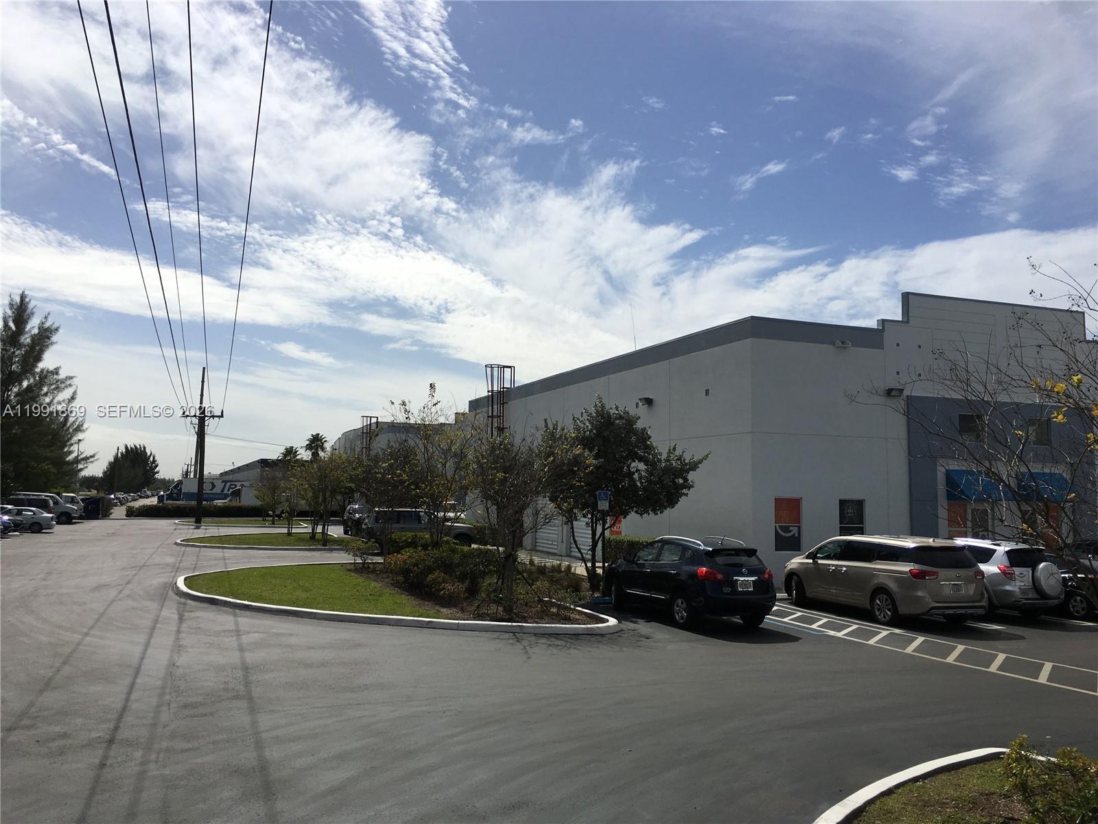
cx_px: 549
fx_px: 920
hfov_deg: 61.7
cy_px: 412
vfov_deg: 48.2
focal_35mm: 29
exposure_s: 1/4525
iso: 25
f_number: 2.2
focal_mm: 4.15
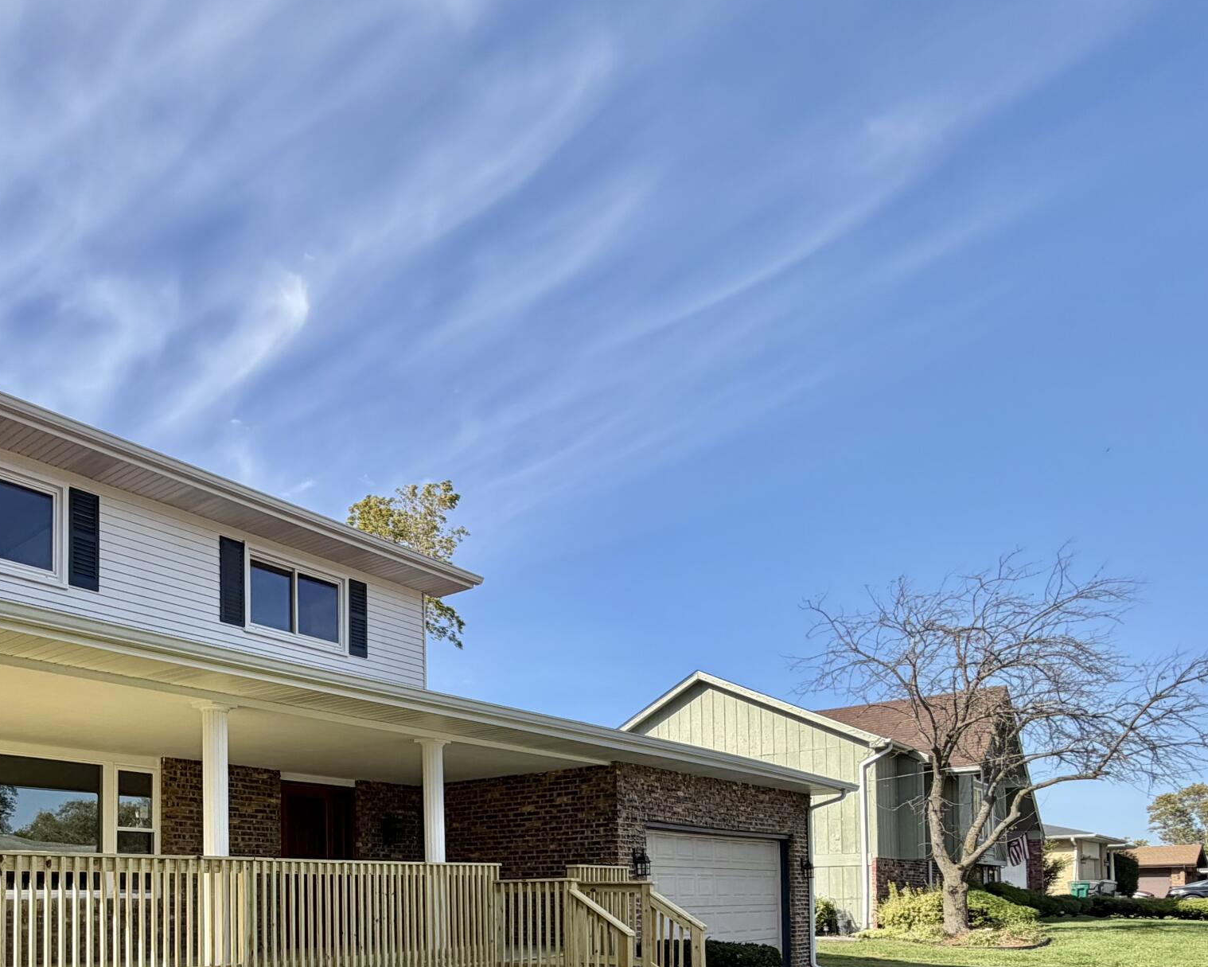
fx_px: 965
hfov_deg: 60.6
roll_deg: +0.5
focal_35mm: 27
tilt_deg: +1.1
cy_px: 871
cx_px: 303
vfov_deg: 47.7
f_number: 2.2
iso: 25
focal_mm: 2.22
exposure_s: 1/770
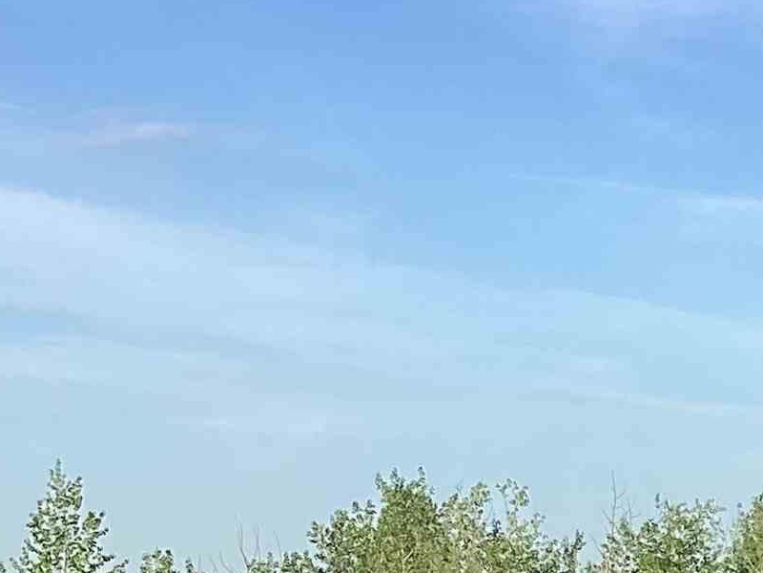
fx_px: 2623
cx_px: 937
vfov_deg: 12.1
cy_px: 760
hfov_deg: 15.9
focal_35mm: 119
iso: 25
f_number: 2.4
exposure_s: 1/708
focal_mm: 3.3
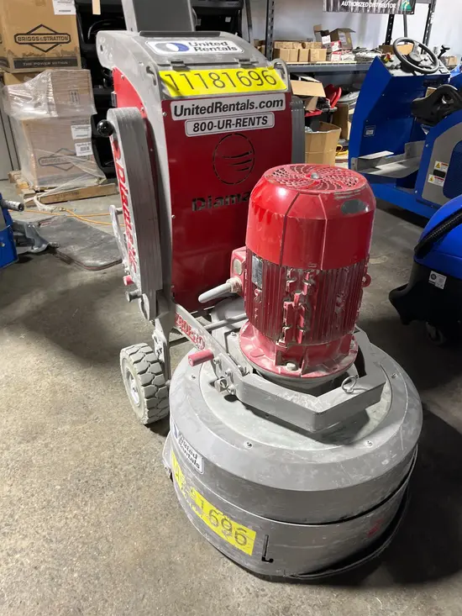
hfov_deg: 53.1
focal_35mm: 26
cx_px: 231
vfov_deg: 67.3
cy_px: 308
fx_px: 463
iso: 125
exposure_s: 1/71
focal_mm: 5.1
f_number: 1.6
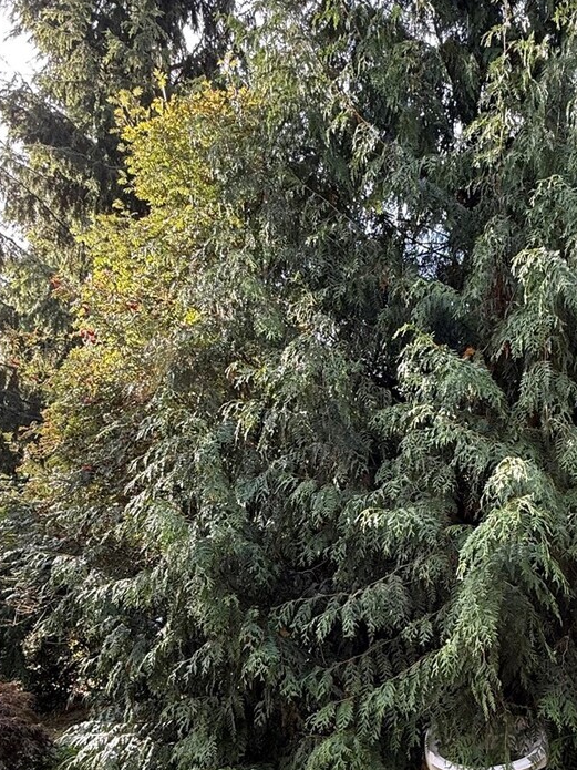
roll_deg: +0.4
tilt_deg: -3.4
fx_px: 645
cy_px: 532
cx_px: 405
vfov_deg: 59.8
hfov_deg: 47.1
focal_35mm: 29
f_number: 2.2
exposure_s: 1/99
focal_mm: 2.22
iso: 100
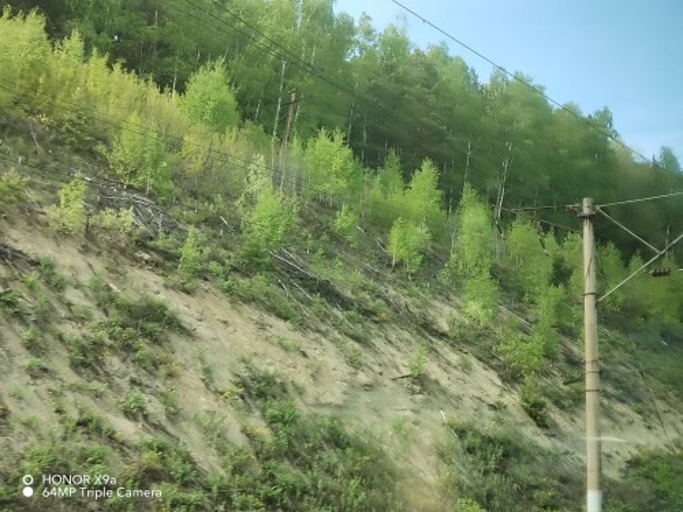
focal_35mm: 44
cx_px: 342
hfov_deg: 42.9
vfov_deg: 32.9
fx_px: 868
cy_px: 256
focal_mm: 4.75
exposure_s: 1/164
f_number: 1.8
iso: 100
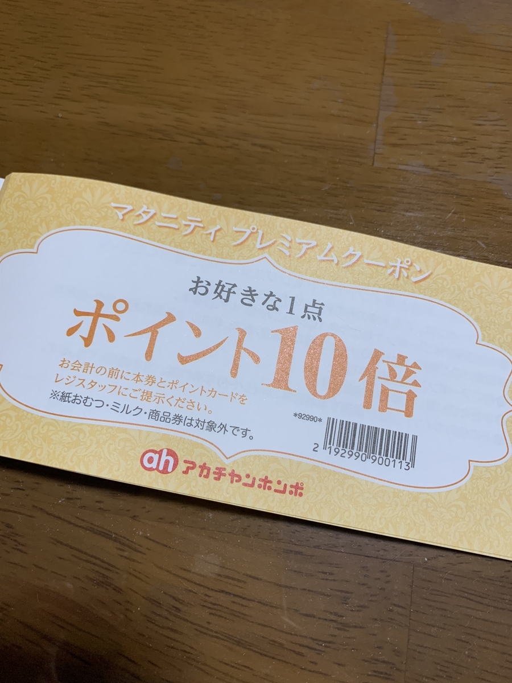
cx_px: 256
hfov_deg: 53.1
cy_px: 342
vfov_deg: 67.3
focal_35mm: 26
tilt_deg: -73.4
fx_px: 513
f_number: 1.8
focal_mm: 4.25
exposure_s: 1/50
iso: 80
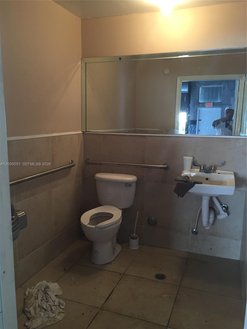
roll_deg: -0.6
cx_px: 124
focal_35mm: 29
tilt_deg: -9.0
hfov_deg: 48.2
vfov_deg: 61.7
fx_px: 276
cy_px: 164
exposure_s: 1/30
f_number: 2.2
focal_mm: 4.15
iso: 100
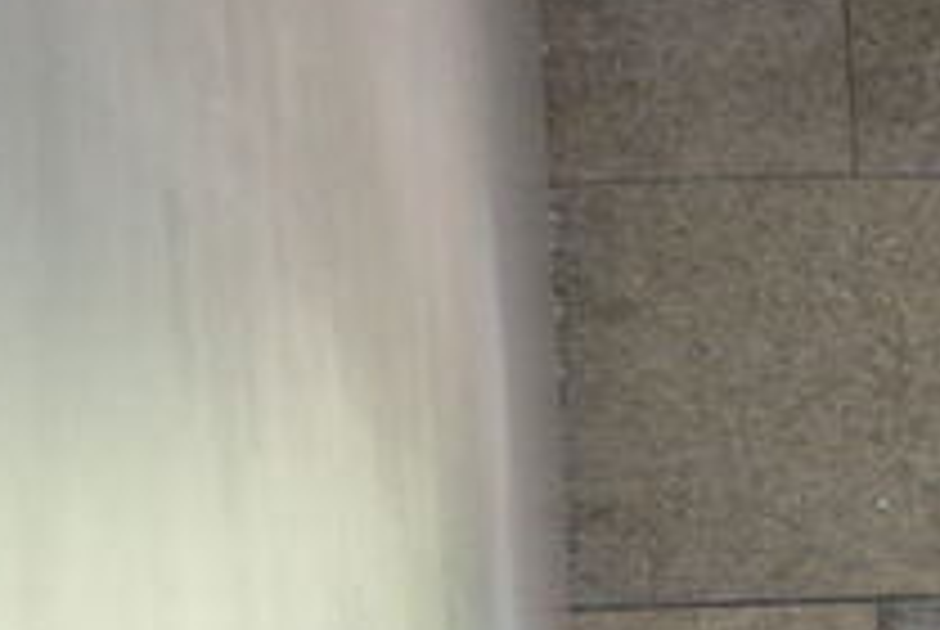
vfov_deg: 9.1
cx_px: 1754
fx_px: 3870
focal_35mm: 148
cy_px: 934
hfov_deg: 12.5
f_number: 4
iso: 1600
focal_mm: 21
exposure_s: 1/50
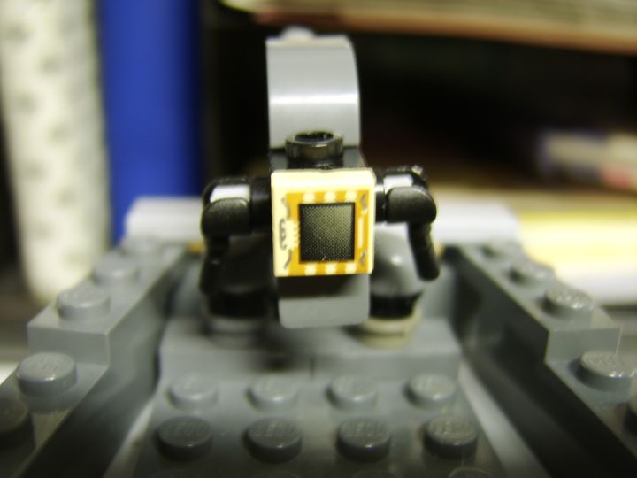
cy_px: 239
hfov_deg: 58.4
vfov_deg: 45.4
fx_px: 570
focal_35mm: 31
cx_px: 318
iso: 71
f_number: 2.7
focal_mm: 8.13
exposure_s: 1/2
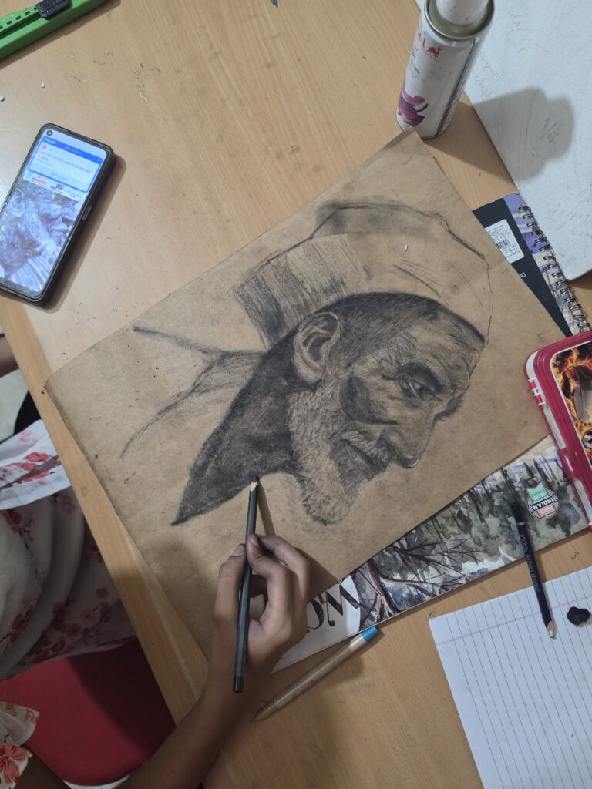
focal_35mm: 23
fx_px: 524
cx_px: 296
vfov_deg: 73.9
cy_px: 394
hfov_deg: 58.9
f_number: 1.4
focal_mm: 6.5
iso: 500
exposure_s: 1/100
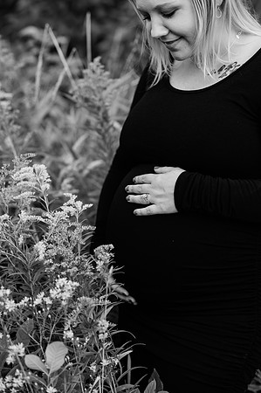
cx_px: 130
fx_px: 926
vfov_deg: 23.9
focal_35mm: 85
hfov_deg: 16.0
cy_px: 196
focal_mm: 85
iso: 200
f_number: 2.8
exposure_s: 1/640
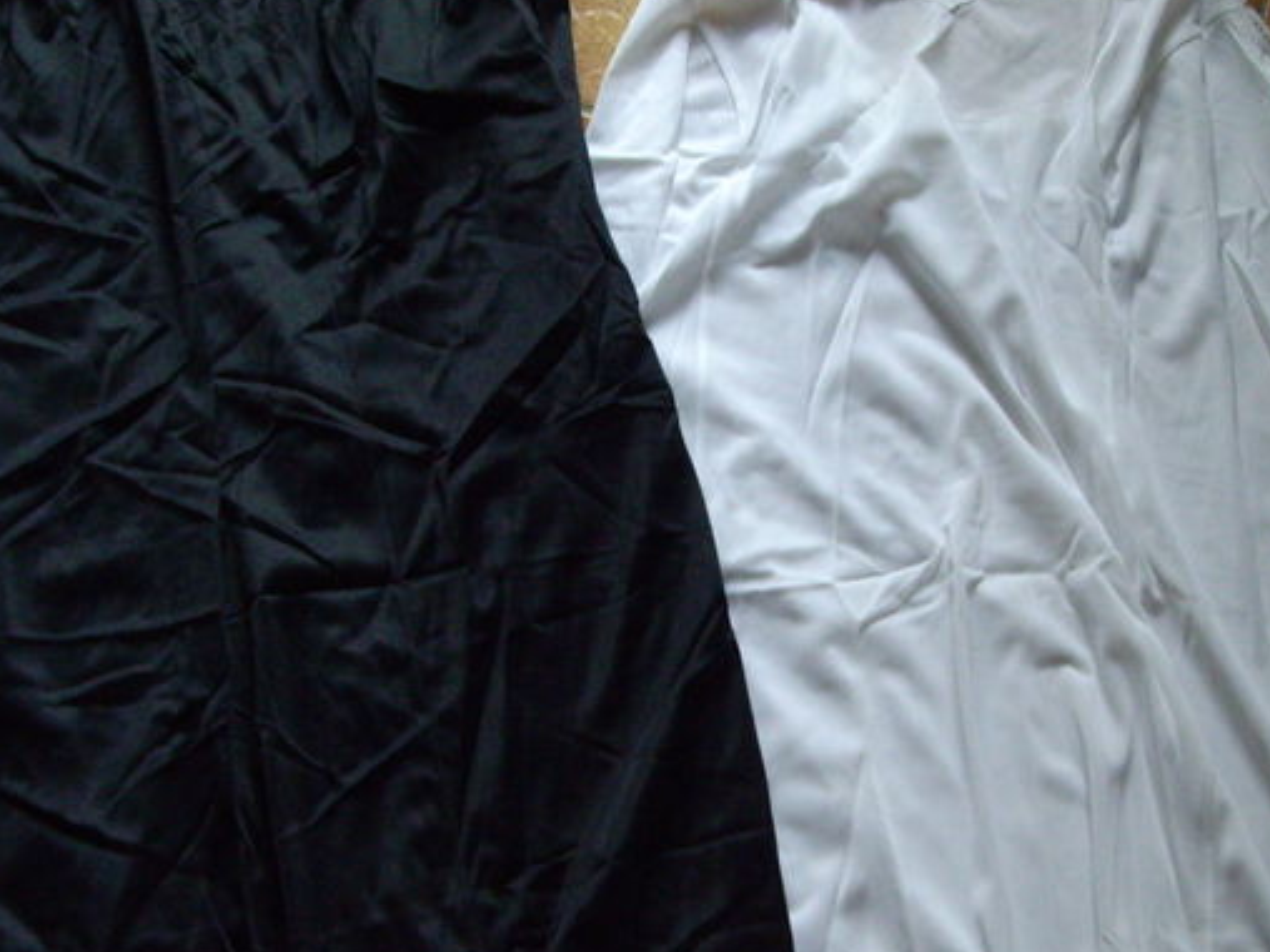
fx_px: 2751
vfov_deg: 19.6
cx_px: 629
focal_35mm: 75
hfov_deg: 26.0
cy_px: 581
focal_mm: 6.2
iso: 200
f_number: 2.7
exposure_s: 1/30
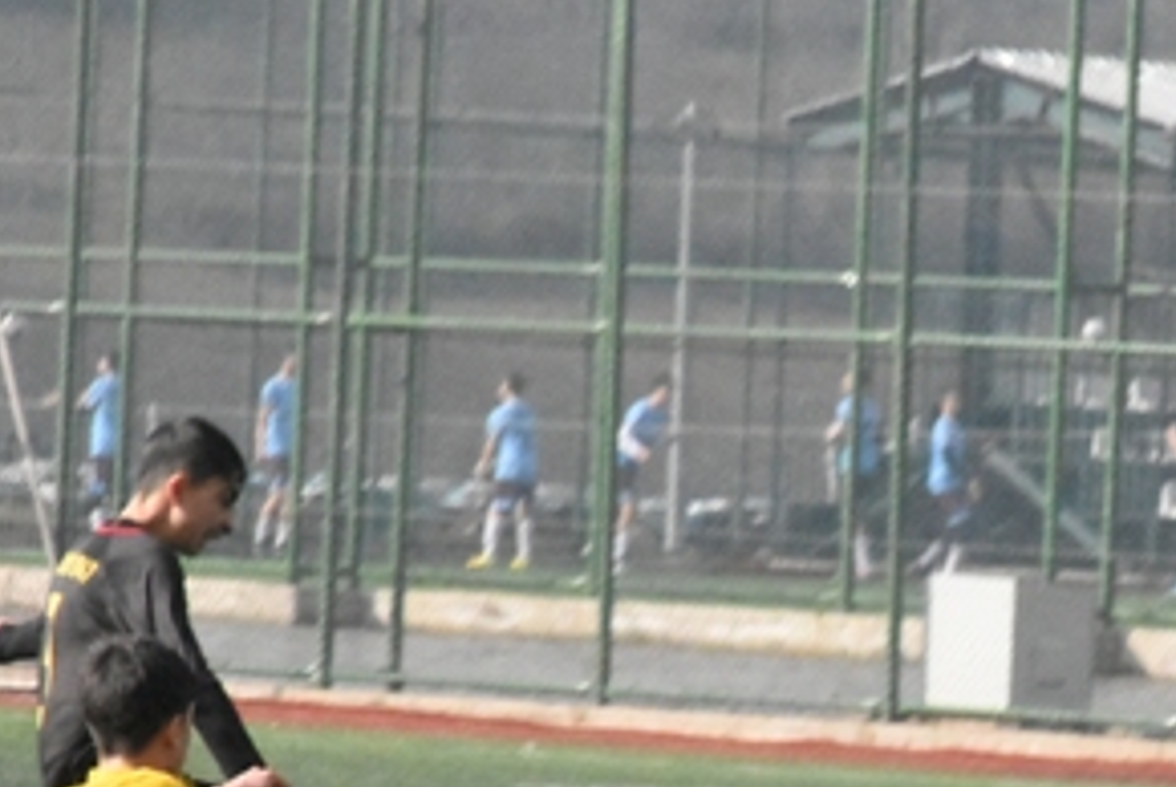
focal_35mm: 463
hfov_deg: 4.4
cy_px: 704
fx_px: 15140
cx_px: 989
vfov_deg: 3.0
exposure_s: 1/6400
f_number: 10
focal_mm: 140
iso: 16000
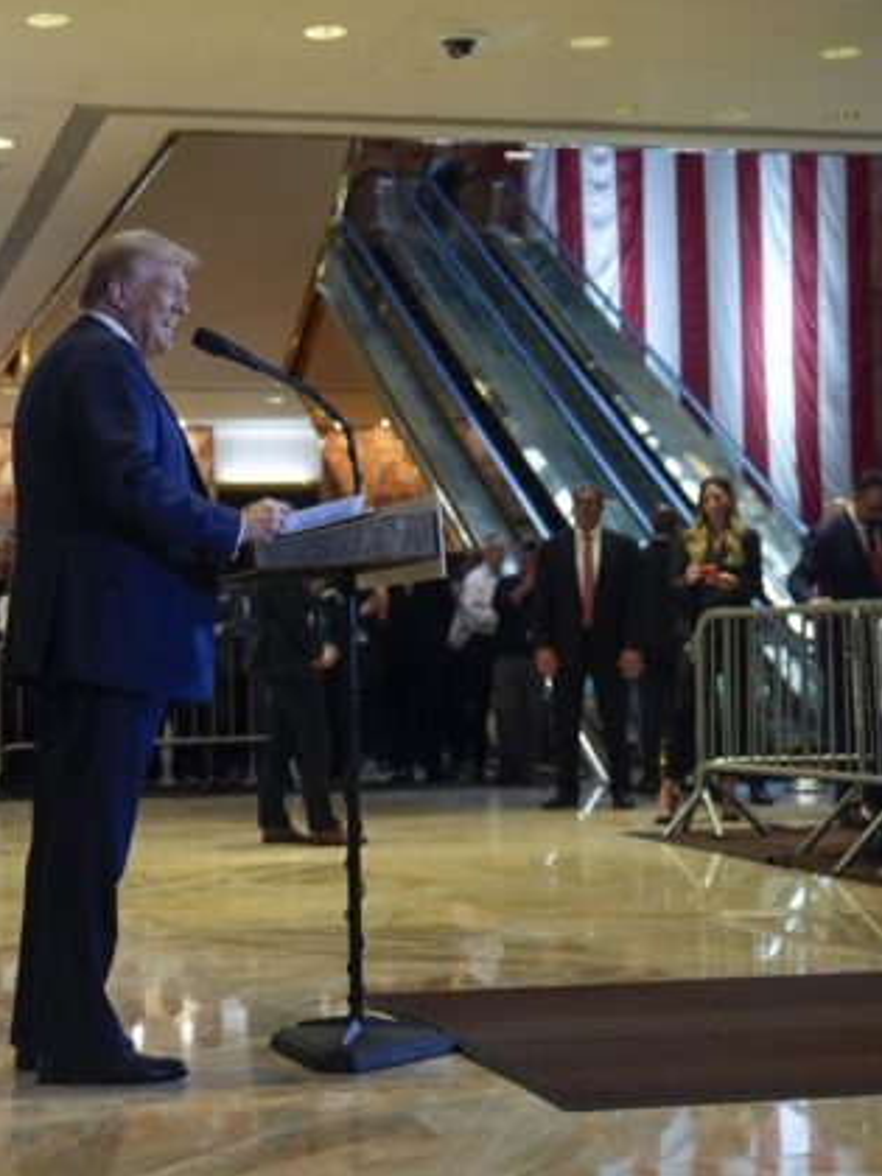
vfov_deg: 29.4
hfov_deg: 22.1
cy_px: 589
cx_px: 258
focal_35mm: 66
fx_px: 2242
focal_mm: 45
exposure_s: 1/350
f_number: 2.8
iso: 3200
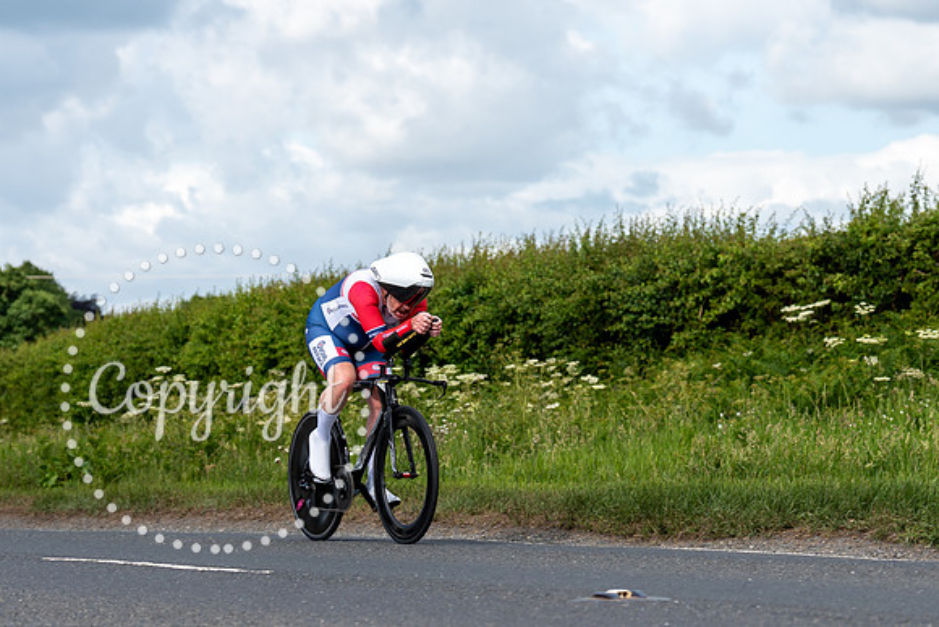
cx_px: 457
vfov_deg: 10.9
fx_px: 3288
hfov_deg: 16.3
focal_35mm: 126
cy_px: 392
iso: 100
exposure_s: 1/1000
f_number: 3.5
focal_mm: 74
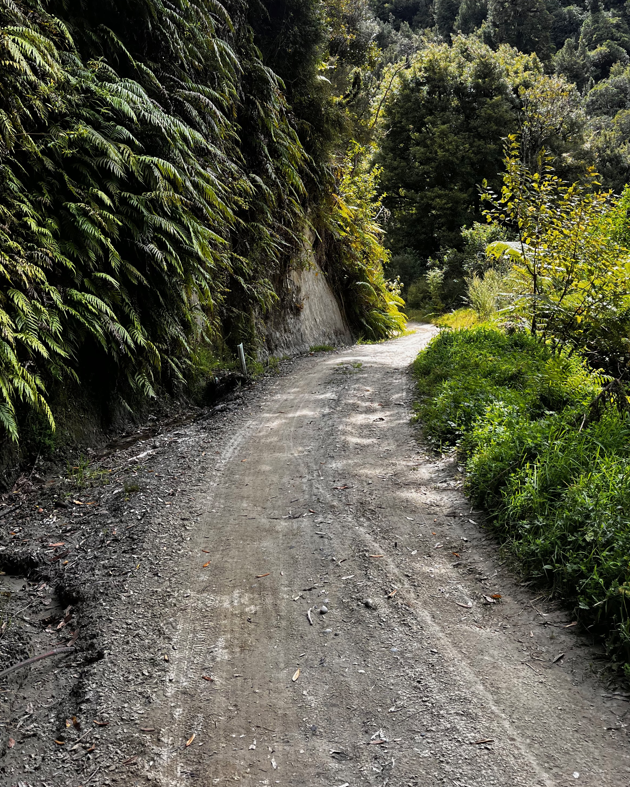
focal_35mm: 35
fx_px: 816
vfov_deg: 50.7
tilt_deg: -2.3
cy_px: 268
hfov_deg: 42.2
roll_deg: +0.8
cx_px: 335
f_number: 1.6
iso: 50
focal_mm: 5.1
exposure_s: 1/777
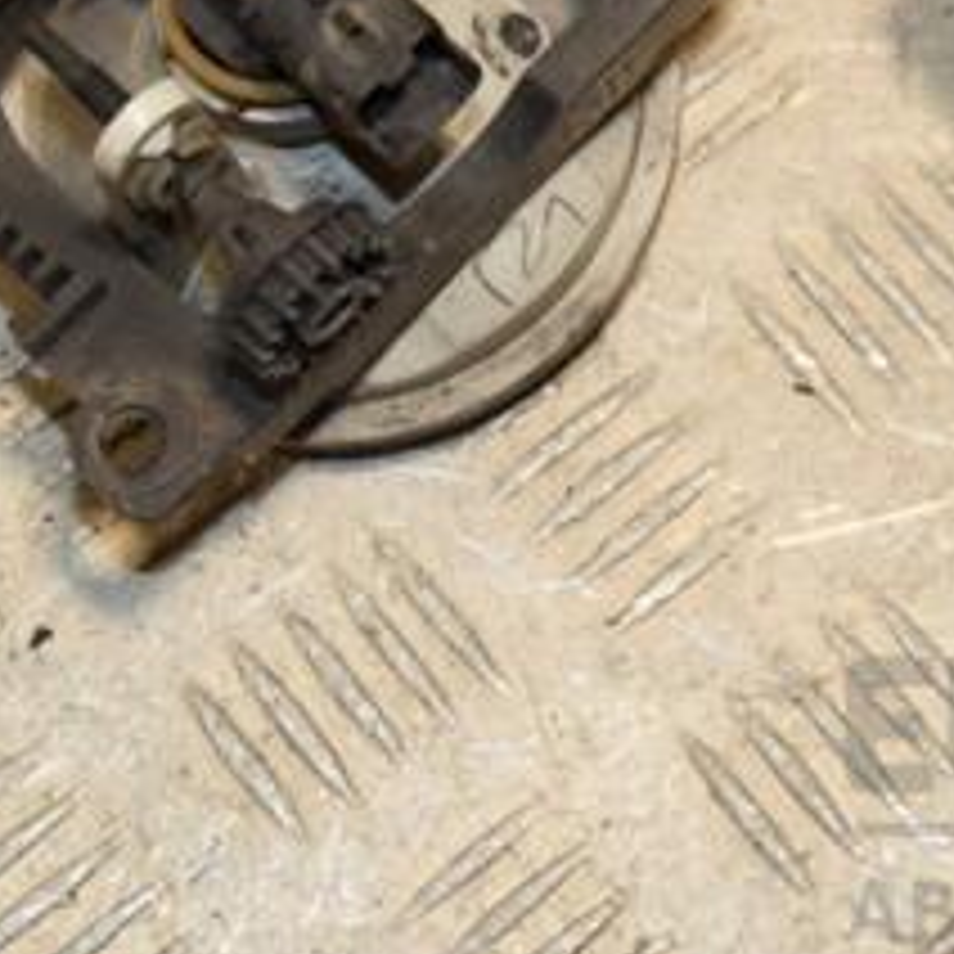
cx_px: 760
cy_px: 126
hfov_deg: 12.1
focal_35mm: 144
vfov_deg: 12.1
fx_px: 4490
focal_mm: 40
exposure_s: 1/200
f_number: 8
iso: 800
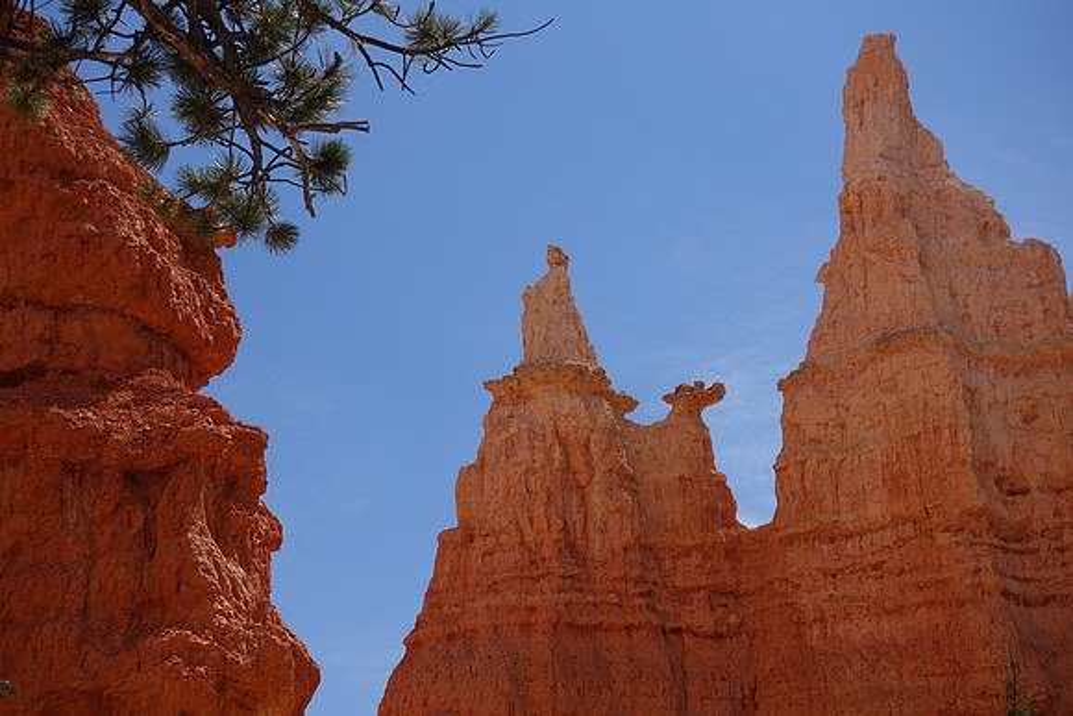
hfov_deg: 28.8
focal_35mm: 70
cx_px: 536
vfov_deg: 19.5
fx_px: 2087
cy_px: 358
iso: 125
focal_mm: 25.7
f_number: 5.6
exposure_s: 1/125
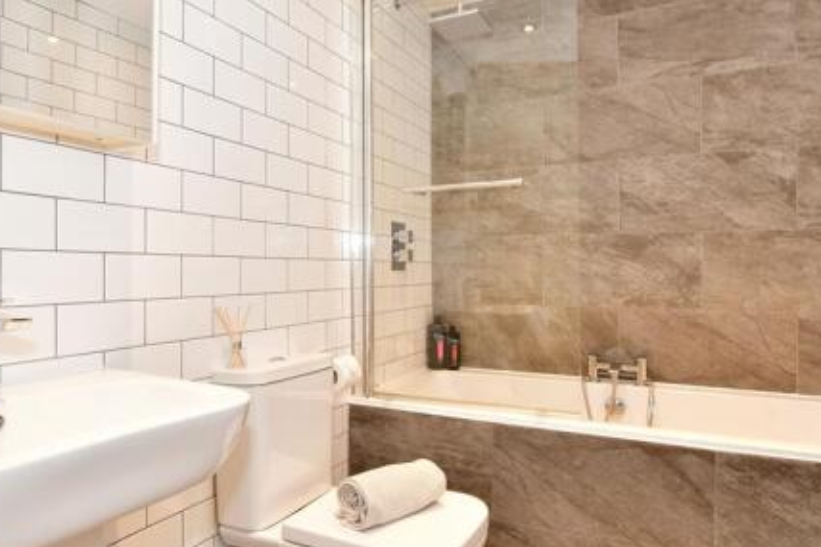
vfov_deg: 55.1
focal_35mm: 23
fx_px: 524
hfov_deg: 76.0
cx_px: 386
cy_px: 266
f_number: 8
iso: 200
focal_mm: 10
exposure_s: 1/2.5
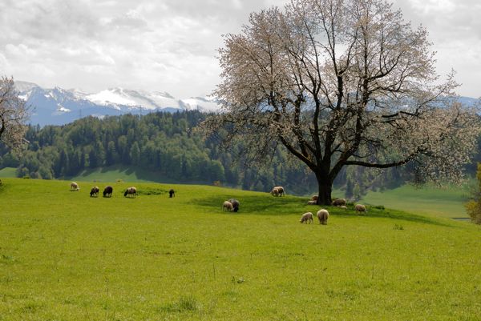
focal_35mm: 60
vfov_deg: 22.7
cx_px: 240
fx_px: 802
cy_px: 160
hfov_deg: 33.4
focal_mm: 40
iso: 100
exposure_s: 1/125
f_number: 8
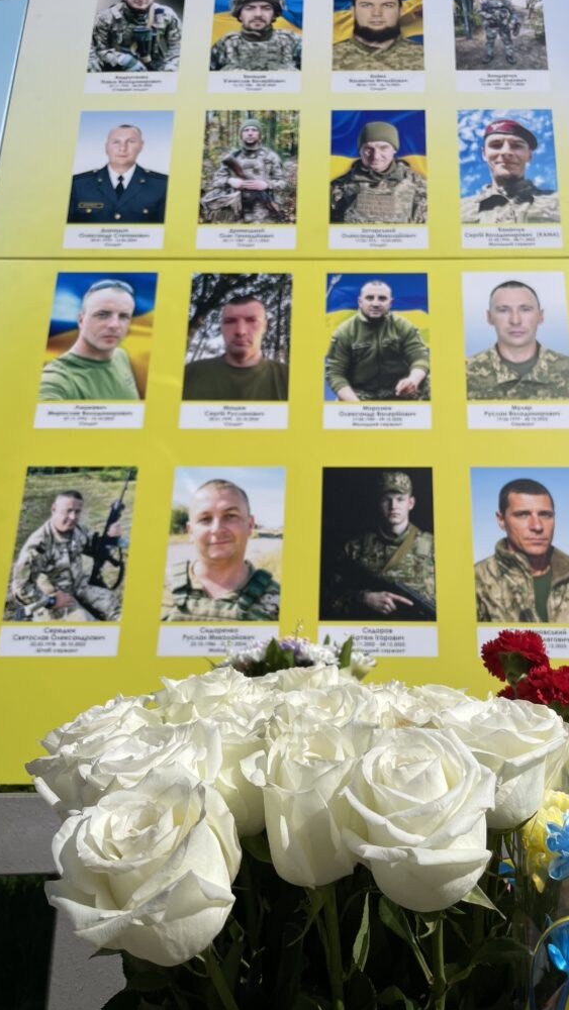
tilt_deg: +20.3
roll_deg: +0.7
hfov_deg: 39.9
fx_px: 777
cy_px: 510
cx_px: 359
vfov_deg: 66.1
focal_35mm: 29
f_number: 1.6
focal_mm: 4.2
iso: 32
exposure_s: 1/10753
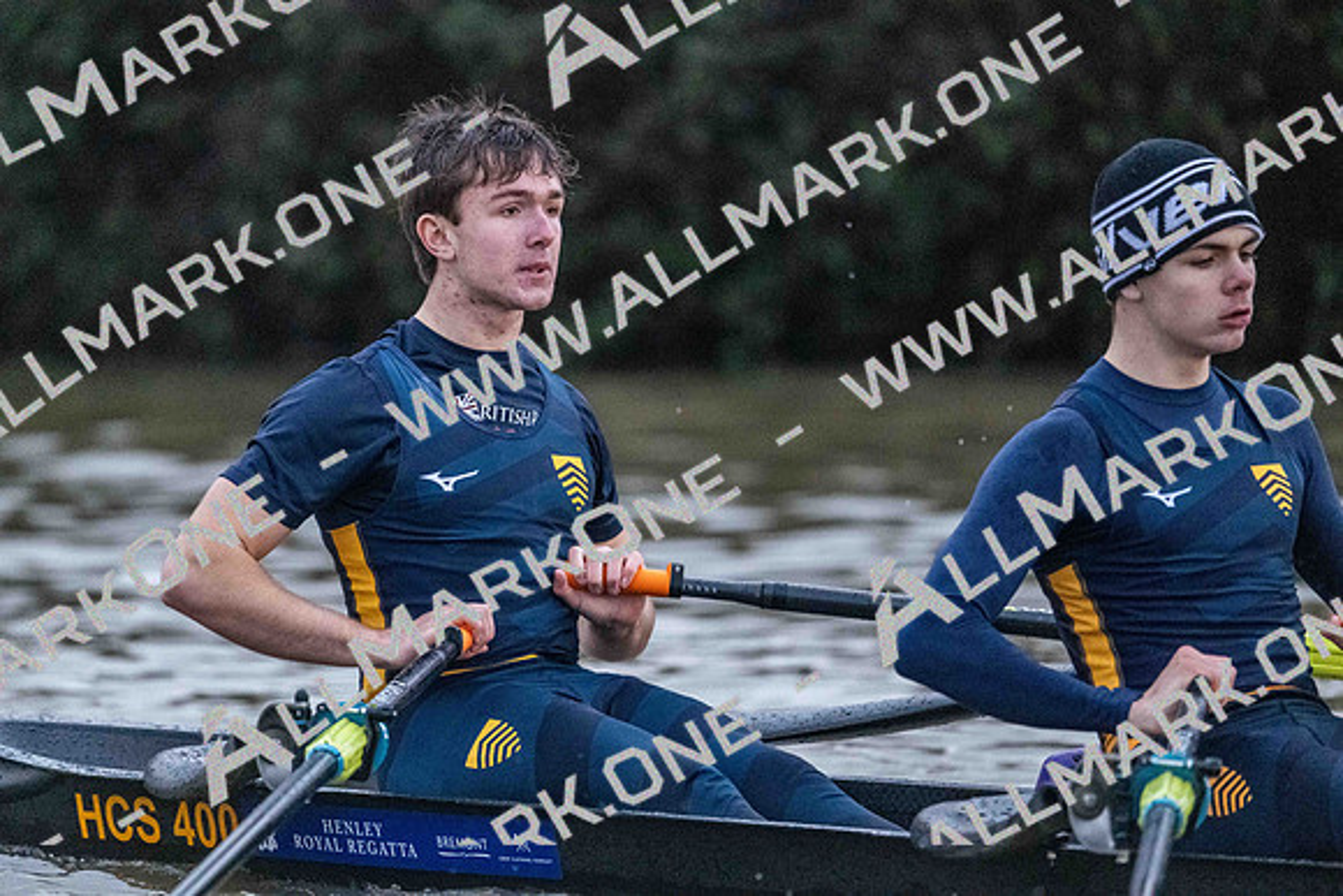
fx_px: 14925
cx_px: 672
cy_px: 448
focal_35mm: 400
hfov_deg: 5.2
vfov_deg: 3.4
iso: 20000
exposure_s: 1/1600
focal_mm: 400
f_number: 4.5
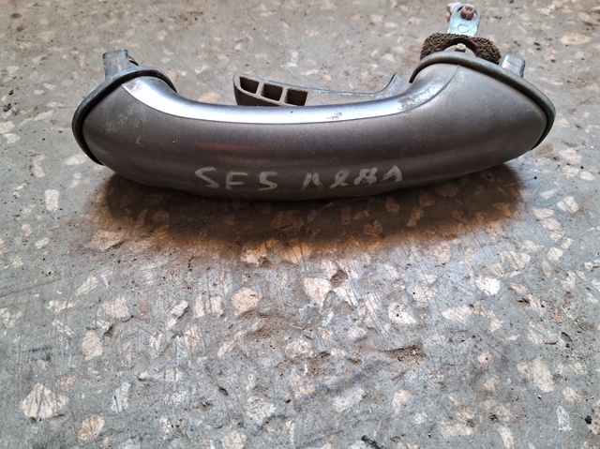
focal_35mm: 26
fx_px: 450
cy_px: 224
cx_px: 300
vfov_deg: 53.0
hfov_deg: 67.3
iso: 500
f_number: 1.8
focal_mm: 3.98
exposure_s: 1/50
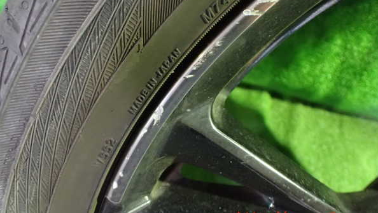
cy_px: 83
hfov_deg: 59.5
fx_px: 331
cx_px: 190
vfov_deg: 35.5
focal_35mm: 33
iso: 1600
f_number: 2.3
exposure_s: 1/30
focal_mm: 5.4
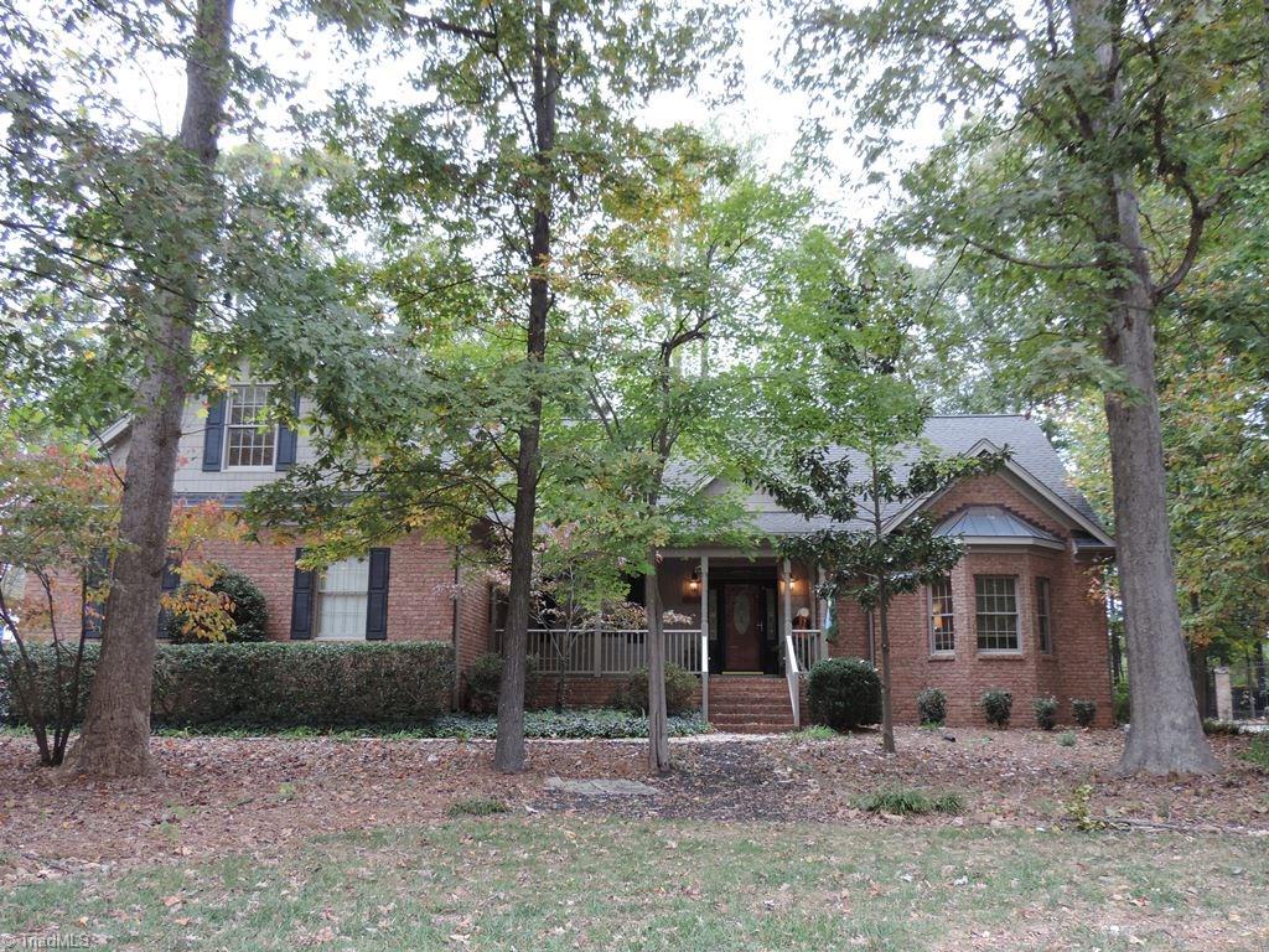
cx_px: 634
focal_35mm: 30
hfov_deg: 60.0
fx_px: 1100
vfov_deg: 46.8
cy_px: 476
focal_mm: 5.3
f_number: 3.1
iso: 180
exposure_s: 1/30
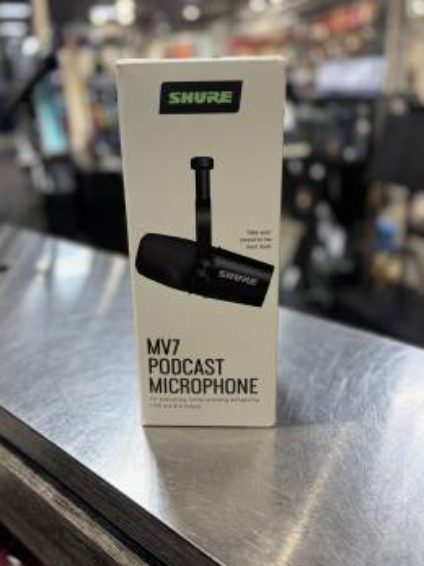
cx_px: 209
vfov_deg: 59.8
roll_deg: +1.5
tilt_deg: -18.2
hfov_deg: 46.8
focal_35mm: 30
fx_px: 490
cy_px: 248
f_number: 1.6
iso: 125
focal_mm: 5.96
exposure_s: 1/120
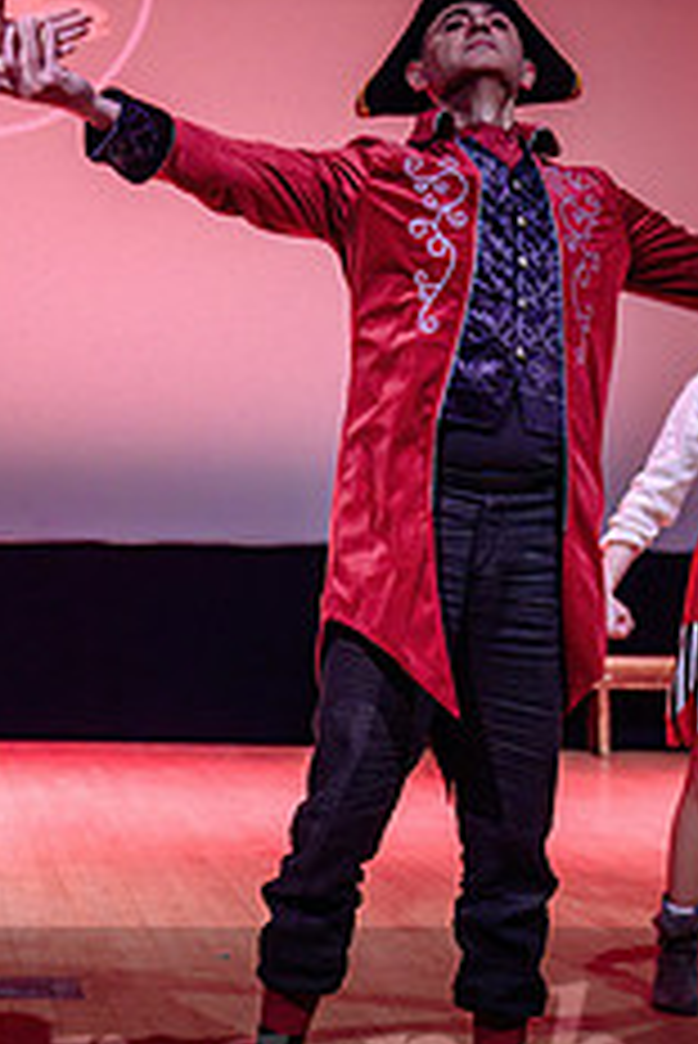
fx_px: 2759
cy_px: 461
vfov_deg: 21.4
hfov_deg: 14.0
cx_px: -122
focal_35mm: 95
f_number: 2.8
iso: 1600
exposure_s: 1/125
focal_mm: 38
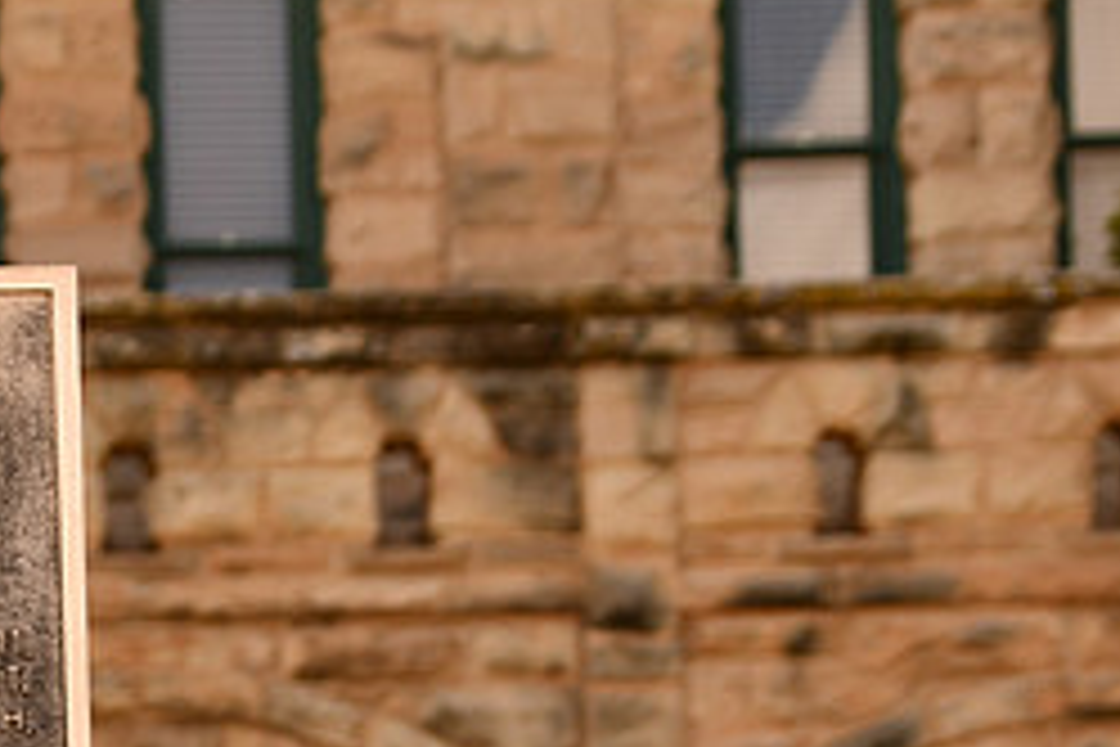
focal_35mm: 273
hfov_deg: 7.5
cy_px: 808
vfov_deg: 5.0
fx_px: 8493
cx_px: -58
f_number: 6.3
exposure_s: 1/125
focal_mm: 78
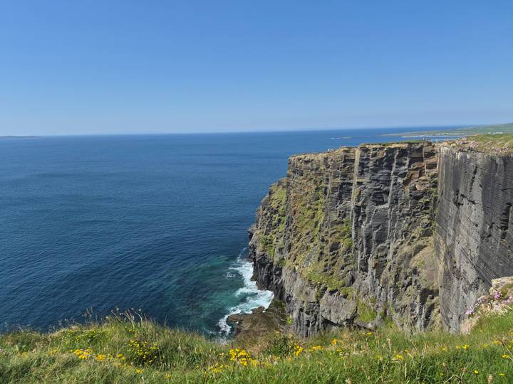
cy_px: 192
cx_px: 256
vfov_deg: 58.9
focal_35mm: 23
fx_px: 341
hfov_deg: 73.9
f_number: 1.8
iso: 80
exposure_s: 1/5488
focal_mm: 5.4
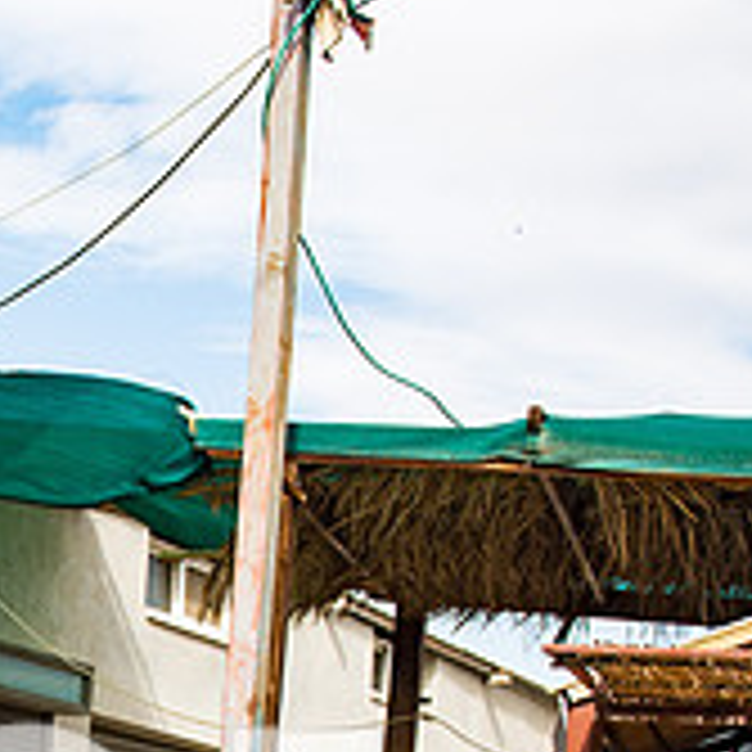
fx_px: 1745
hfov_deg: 21.6
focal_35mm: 71
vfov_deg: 22.7
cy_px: 853
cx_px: -261
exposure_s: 1/3200
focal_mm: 24
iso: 200
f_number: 2.8
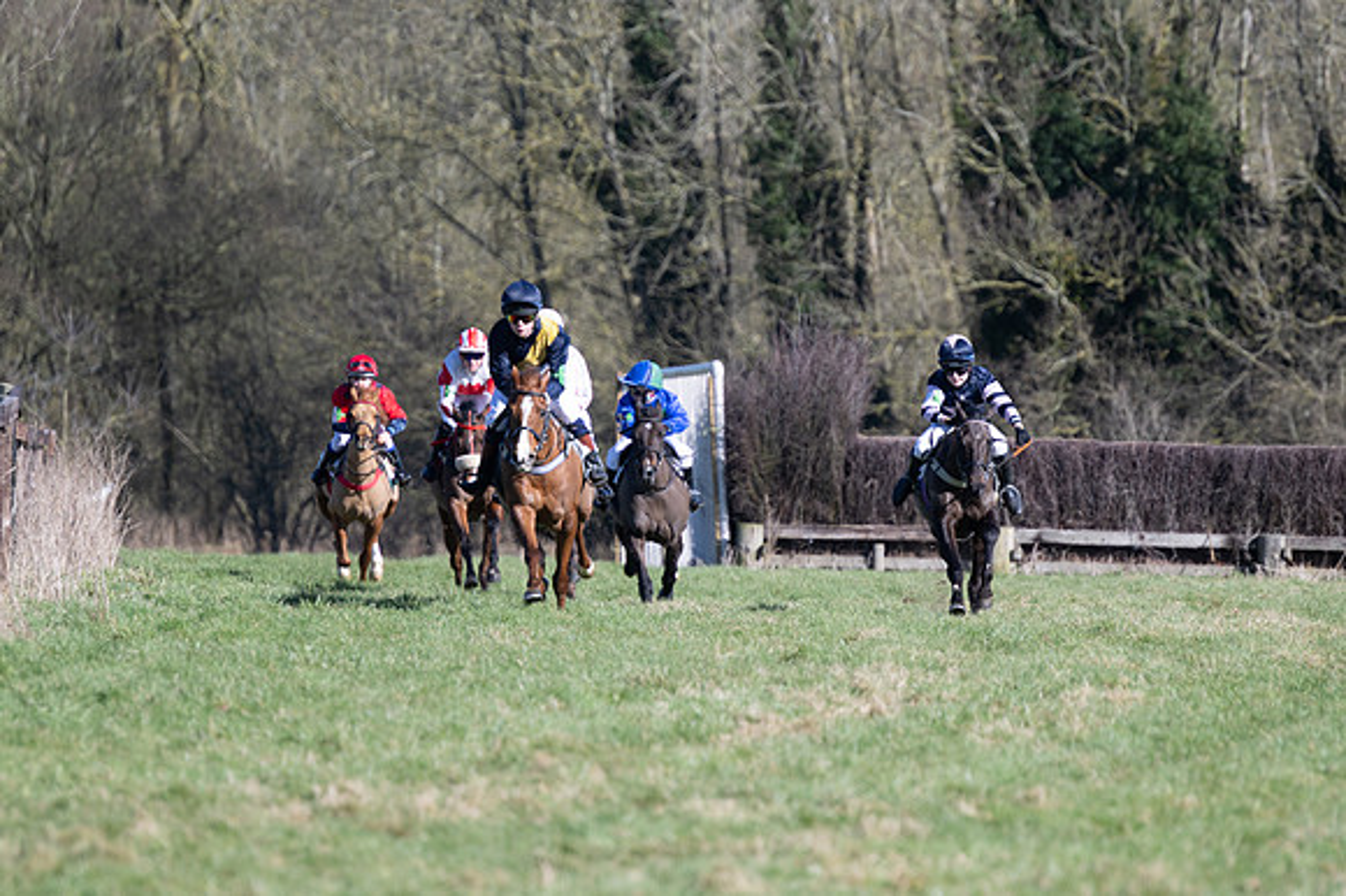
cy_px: 448
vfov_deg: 3.8
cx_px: 673
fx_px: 13452
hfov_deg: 5.7
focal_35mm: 360
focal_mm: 240
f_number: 4
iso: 160
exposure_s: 1/1000
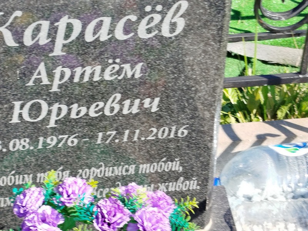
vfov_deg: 45.4
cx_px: 154
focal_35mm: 31
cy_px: 116
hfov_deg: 58.4
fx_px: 276
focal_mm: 5.31
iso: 50
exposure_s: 1/274
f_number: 1.7
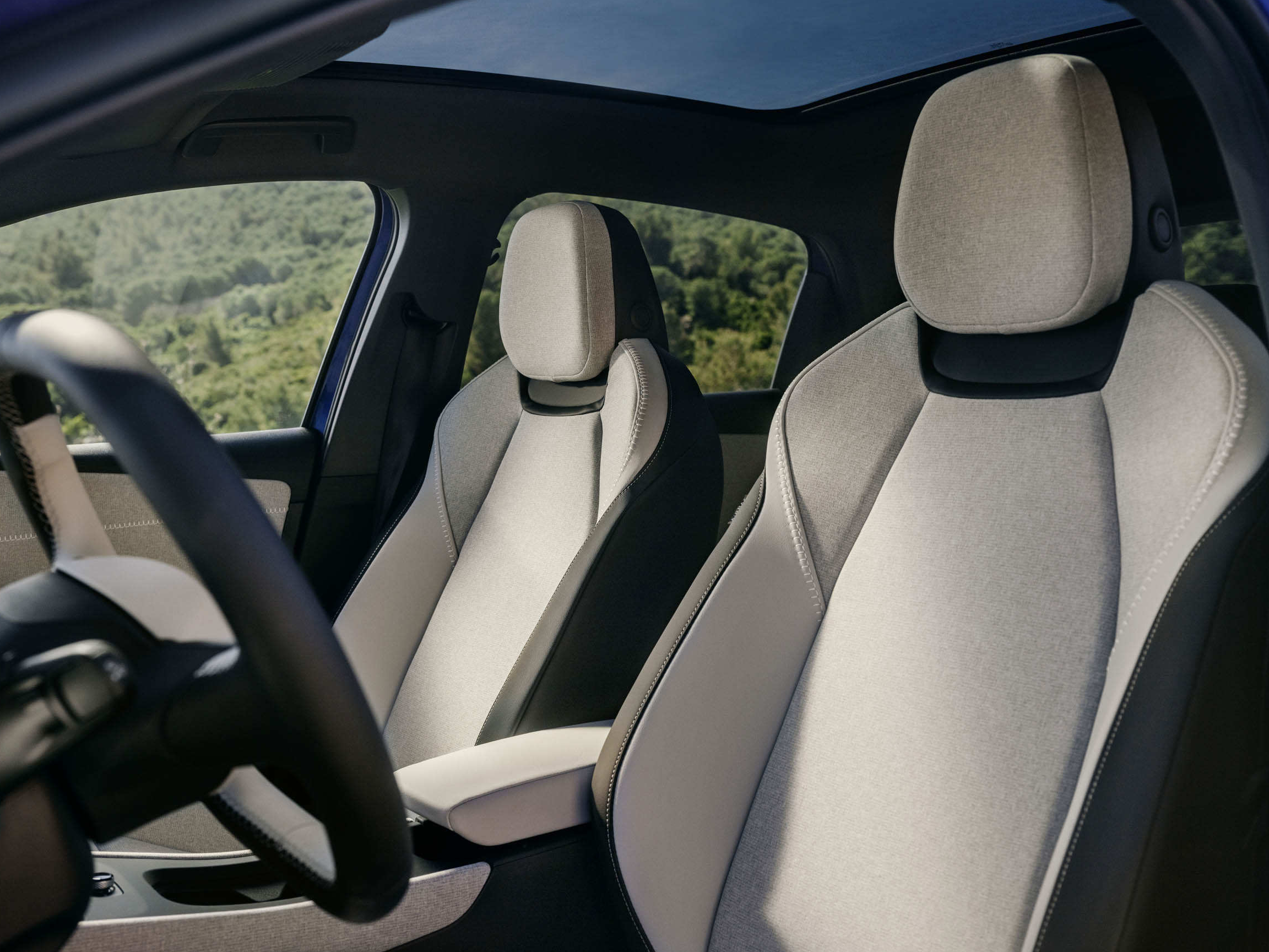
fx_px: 1283
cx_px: 609
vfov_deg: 40.7
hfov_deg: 52.6
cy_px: 461
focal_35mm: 35
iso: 320
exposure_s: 1/125
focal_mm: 35.6
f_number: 6.4
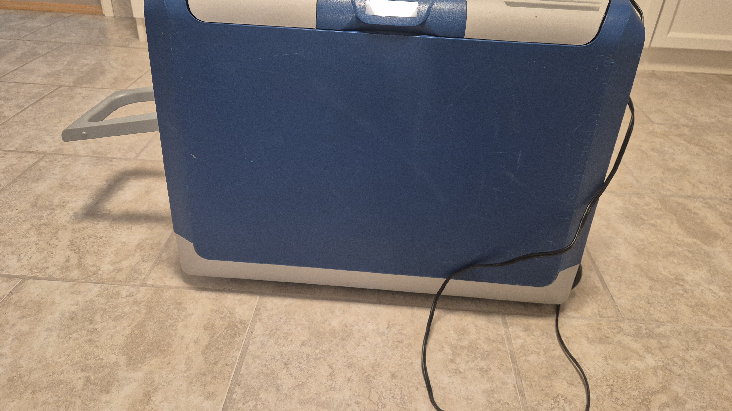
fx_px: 505
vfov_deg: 43.9
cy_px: 148
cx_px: 373
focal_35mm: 26
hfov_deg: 71.9
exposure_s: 1/100
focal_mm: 5.4
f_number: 1.8
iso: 500
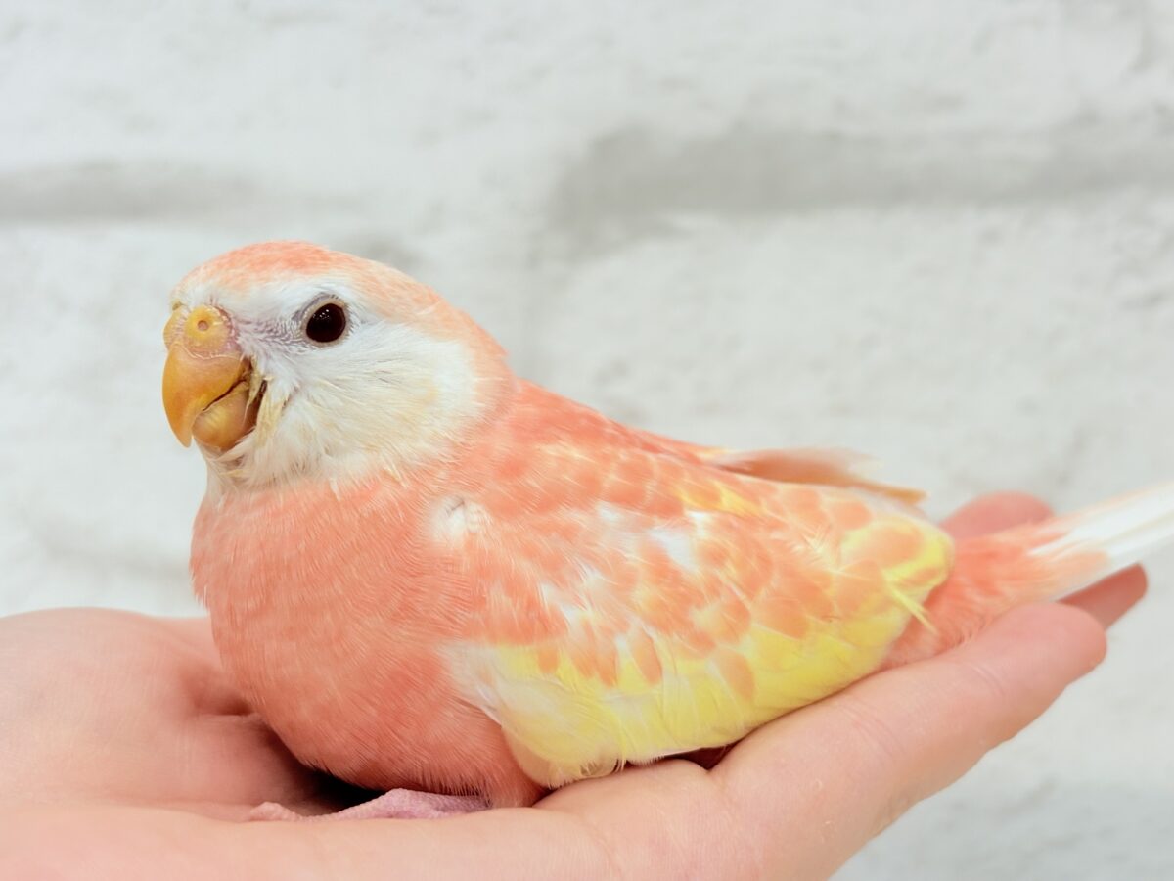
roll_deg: +1.6
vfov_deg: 28.0
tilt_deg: -4.0
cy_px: 440
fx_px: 1764
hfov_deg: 36.8
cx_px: 587
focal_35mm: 52
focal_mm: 5.96
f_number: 1.6
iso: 64
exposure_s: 1/100
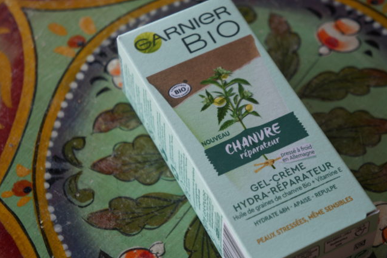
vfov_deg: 15.9
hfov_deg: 23.6
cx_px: 219
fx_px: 924
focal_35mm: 86
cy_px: 135
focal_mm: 48
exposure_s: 1/160
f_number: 5
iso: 200
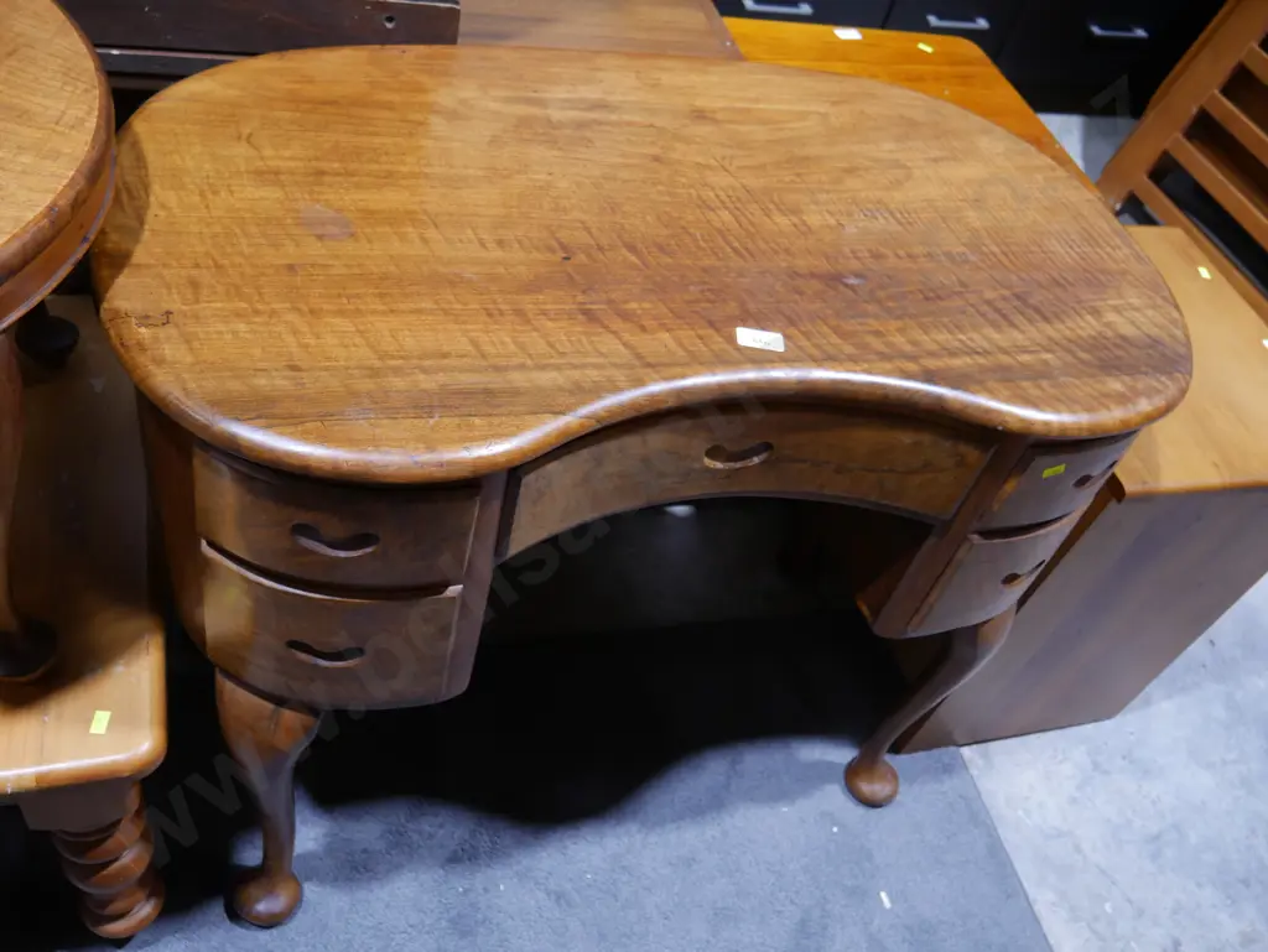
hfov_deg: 59.9
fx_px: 1099
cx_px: 634
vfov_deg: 46.8
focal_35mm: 30
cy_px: 476
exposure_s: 1/60
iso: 500
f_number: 3.6
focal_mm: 15
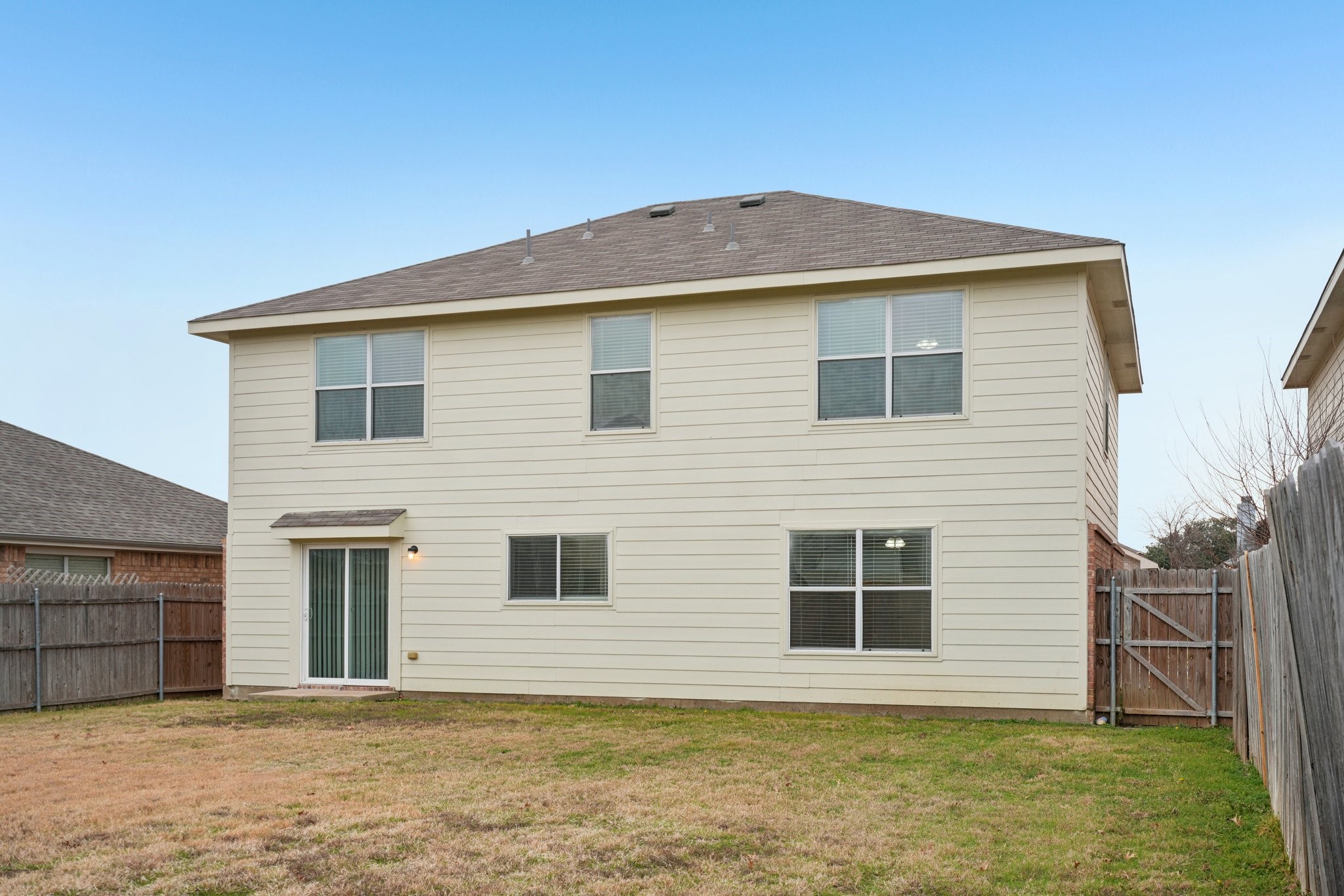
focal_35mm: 35
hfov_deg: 54.4
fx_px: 1306
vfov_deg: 37.8
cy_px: 448
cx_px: 672
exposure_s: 1/100
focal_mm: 35
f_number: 8
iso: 100
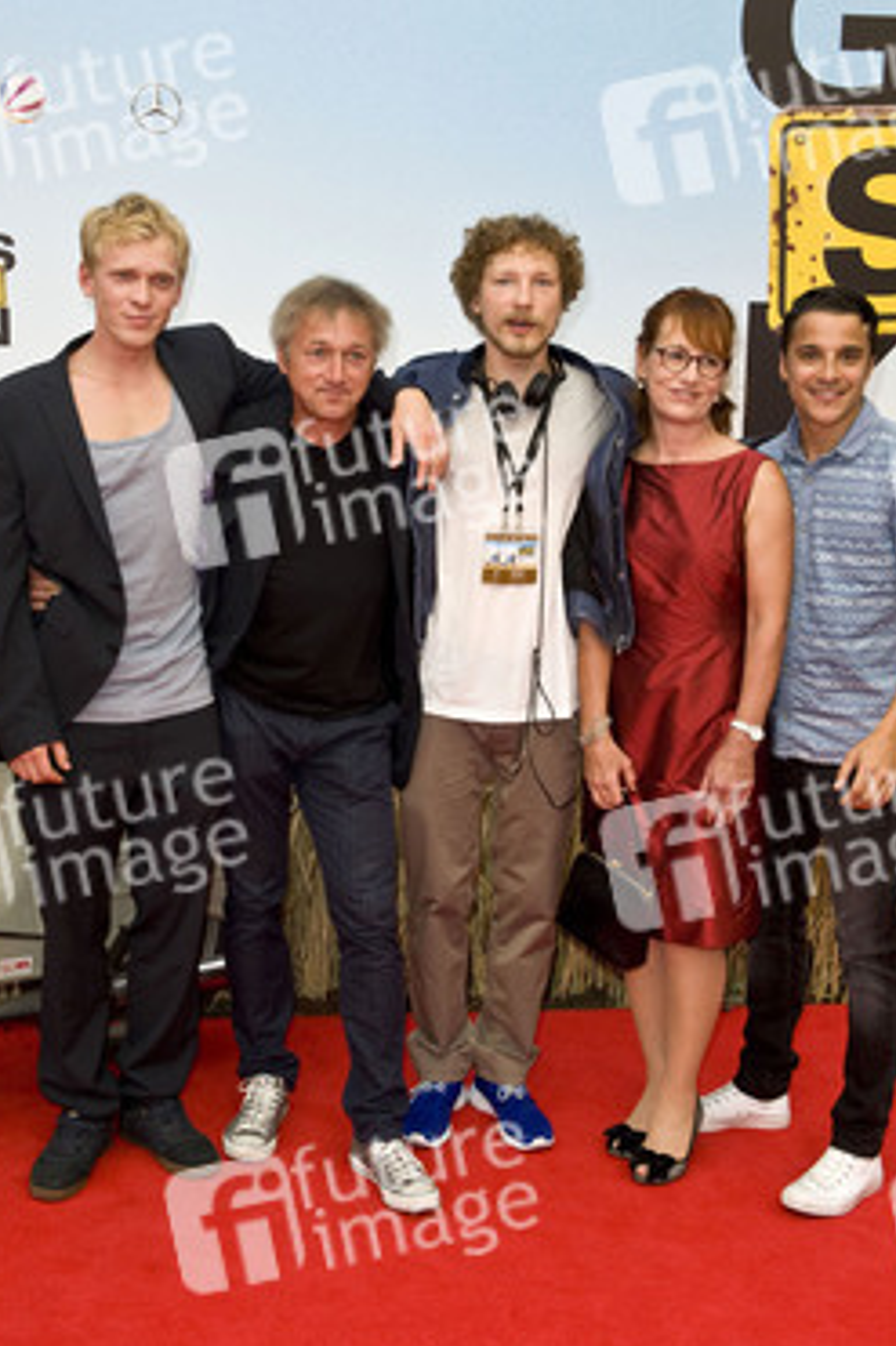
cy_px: 664
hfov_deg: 32.6
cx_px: 459
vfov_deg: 47.4
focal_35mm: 41
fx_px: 1532
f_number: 7.1
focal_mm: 38
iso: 800
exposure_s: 1/320
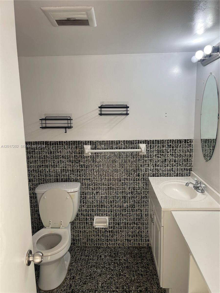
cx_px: 110
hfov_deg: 53.1
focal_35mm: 26
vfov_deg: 67.3
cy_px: 146
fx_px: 220
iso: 32
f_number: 1.6
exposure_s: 1/120
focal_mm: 5.1
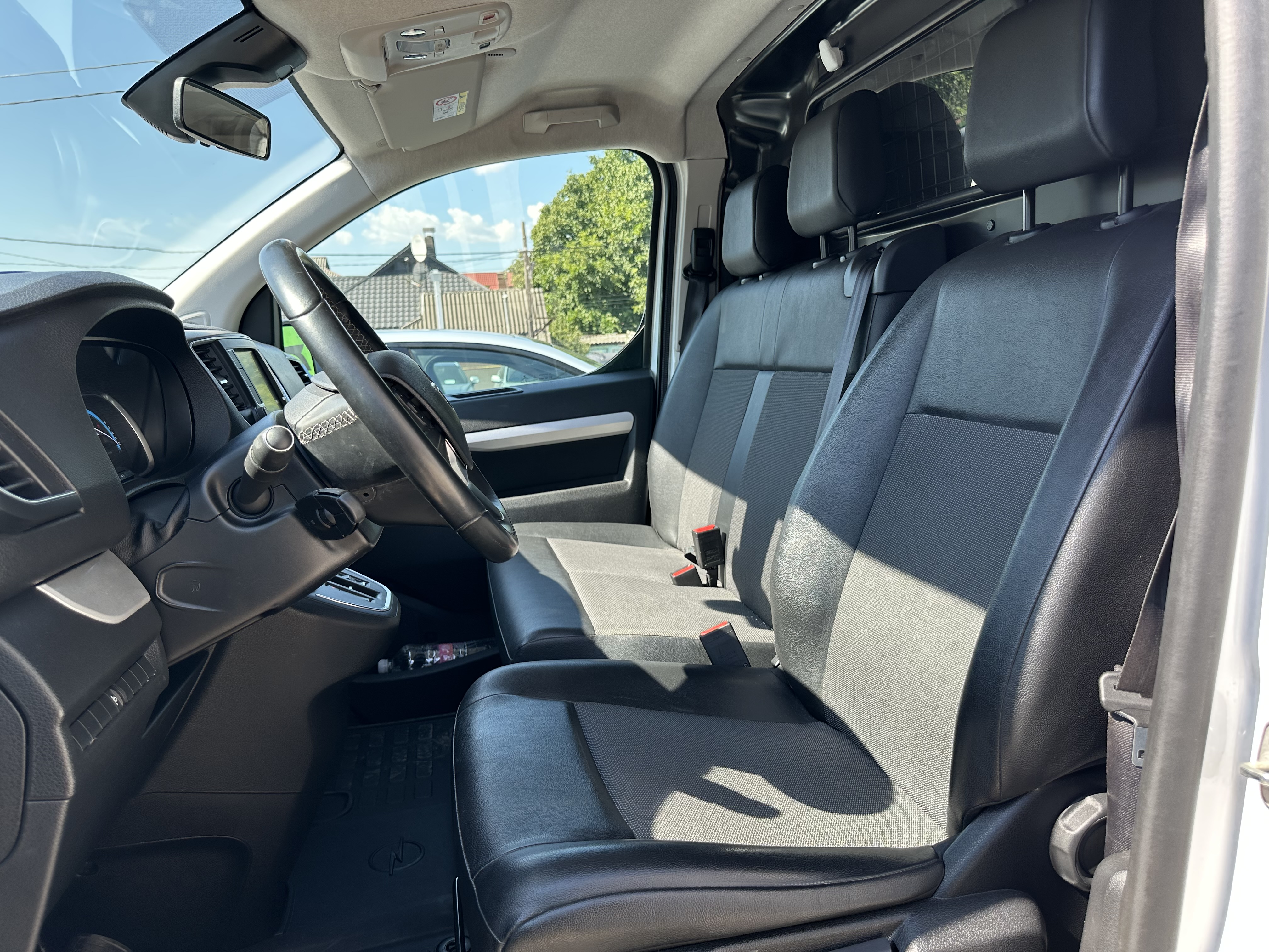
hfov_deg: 71.6
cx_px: 634
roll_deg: +2.7
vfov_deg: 56.8
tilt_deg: -9.0
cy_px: 476
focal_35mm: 24
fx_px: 880
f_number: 1.78
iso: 80
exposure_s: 1/521
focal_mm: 6.86
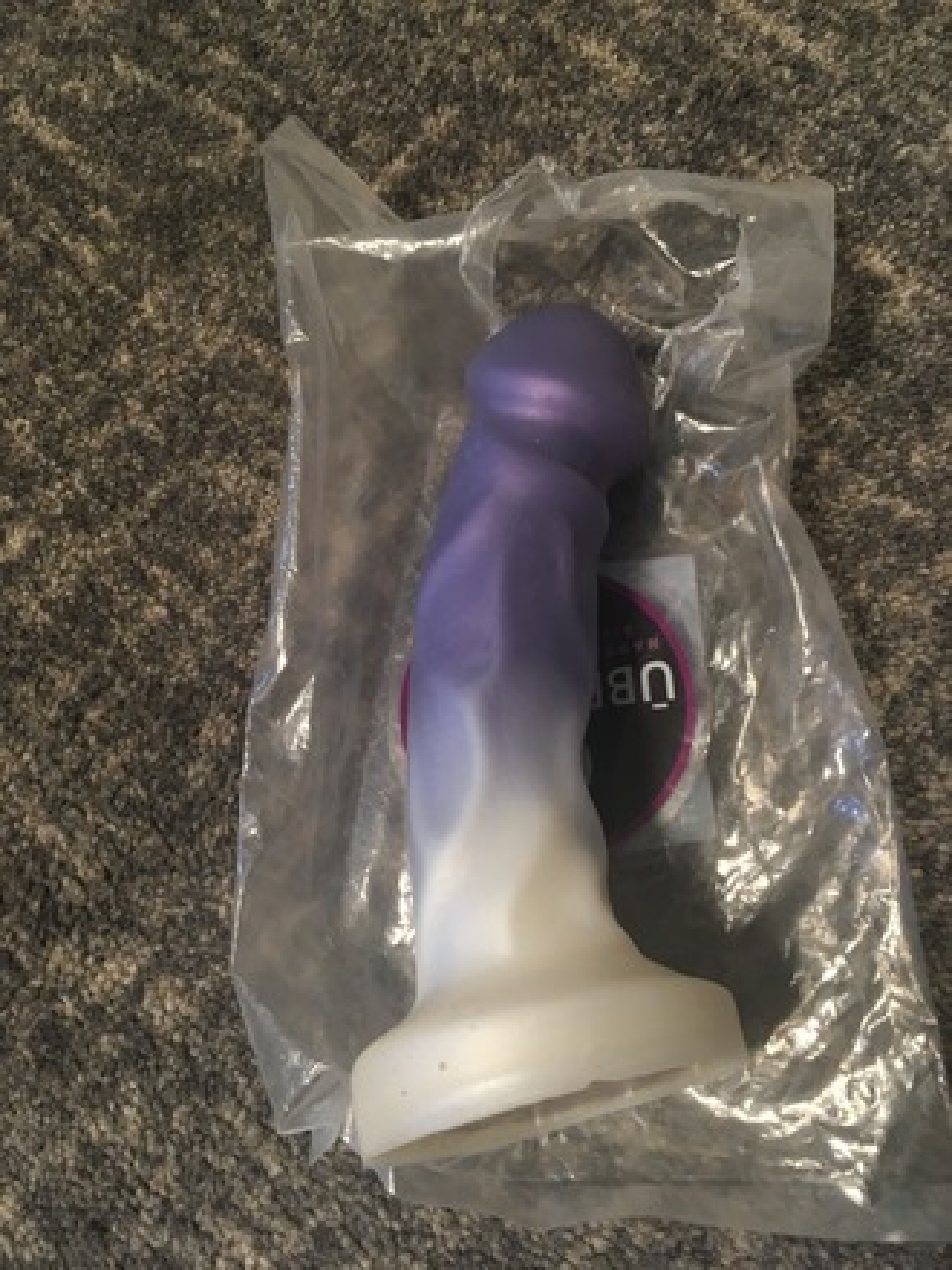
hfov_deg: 48.2
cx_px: 476
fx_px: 1063
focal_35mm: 29
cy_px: 635
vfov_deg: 61.7
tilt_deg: -76.2
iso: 80
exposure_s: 1/33
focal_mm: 4.15
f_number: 2.2
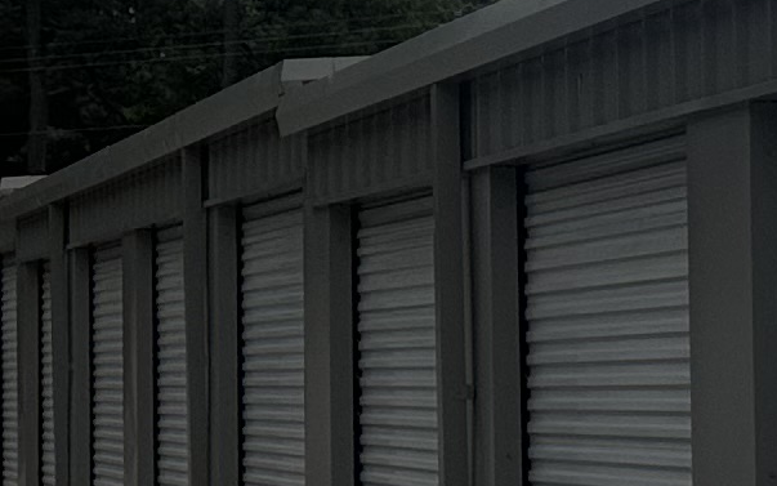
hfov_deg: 11.9
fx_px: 3600
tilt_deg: +3.2
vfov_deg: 7.7
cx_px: -289
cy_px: 135
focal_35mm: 170
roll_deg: +0.1
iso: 64
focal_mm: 6.76
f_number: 1.78
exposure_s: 1/12346
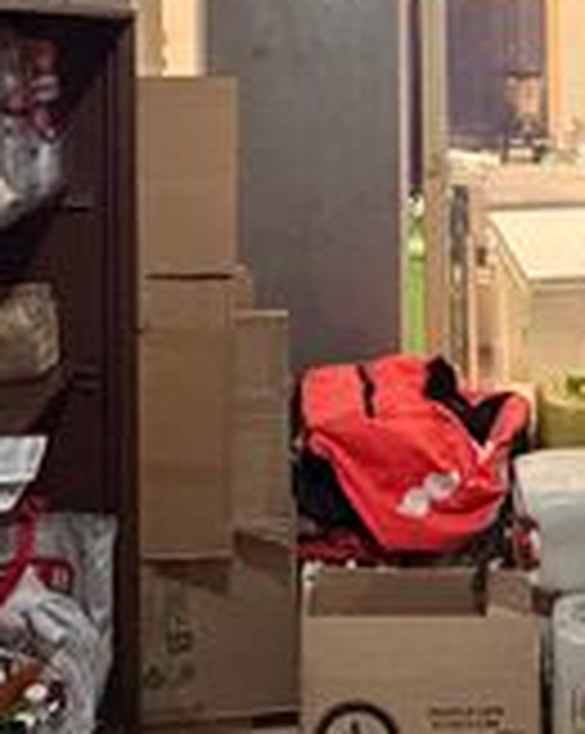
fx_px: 1214
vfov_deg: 31.3
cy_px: 14
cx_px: 457
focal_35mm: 56
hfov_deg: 26.6
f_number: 2.2
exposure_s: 1/60
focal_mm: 2.22
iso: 800
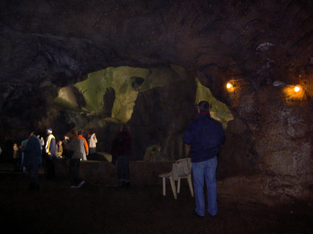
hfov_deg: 54.0
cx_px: 156
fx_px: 307
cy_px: 117
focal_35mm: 34
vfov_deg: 41.8
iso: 50
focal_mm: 5.6
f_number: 2.8
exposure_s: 1/60
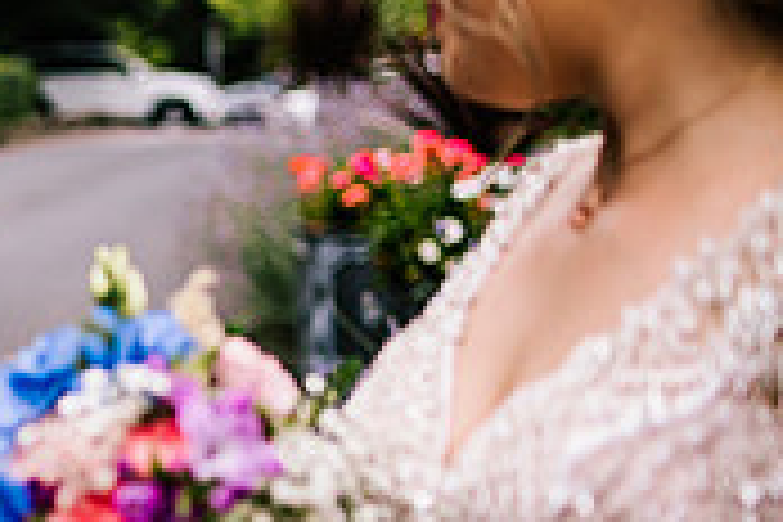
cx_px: -450
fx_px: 2545
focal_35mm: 117
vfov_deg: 11.7
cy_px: 425
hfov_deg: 15.8
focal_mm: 35
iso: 100
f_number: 1.6
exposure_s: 1/3200
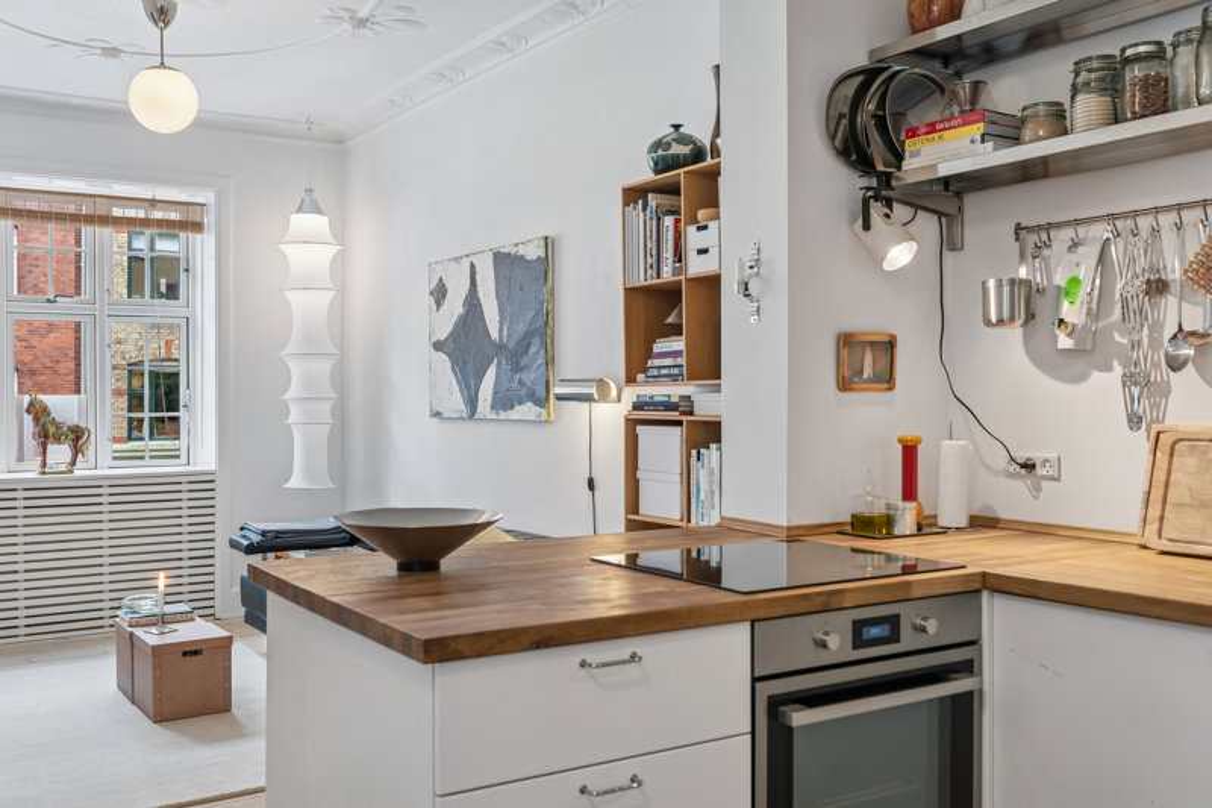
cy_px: 404
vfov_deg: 37.8
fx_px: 1178
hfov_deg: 54.4
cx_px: 606
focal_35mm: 35
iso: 200
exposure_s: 1/15
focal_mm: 35
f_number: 8
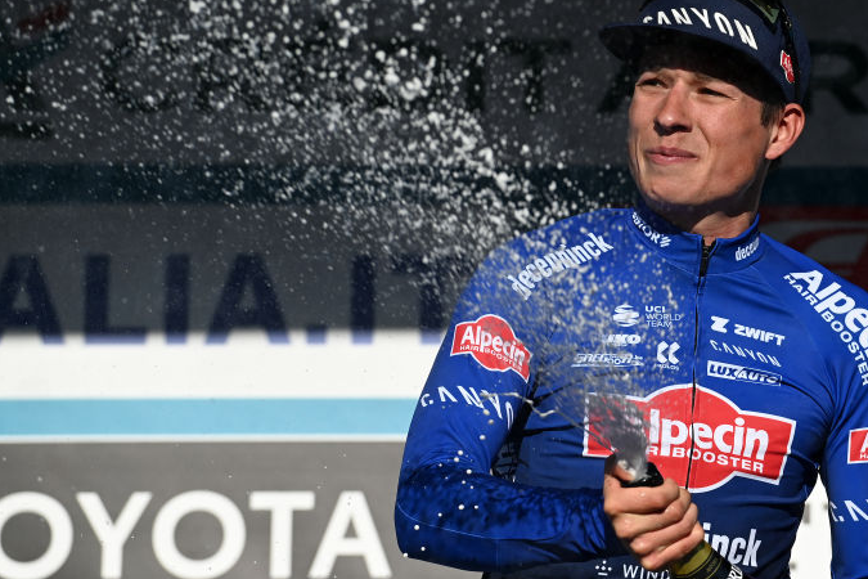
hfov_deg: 5.7
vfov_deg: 3.8
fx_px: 8776
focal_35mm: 364
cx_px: 646
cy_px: 290
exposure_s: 1/4000
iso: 320
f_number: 4.5
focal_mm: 240
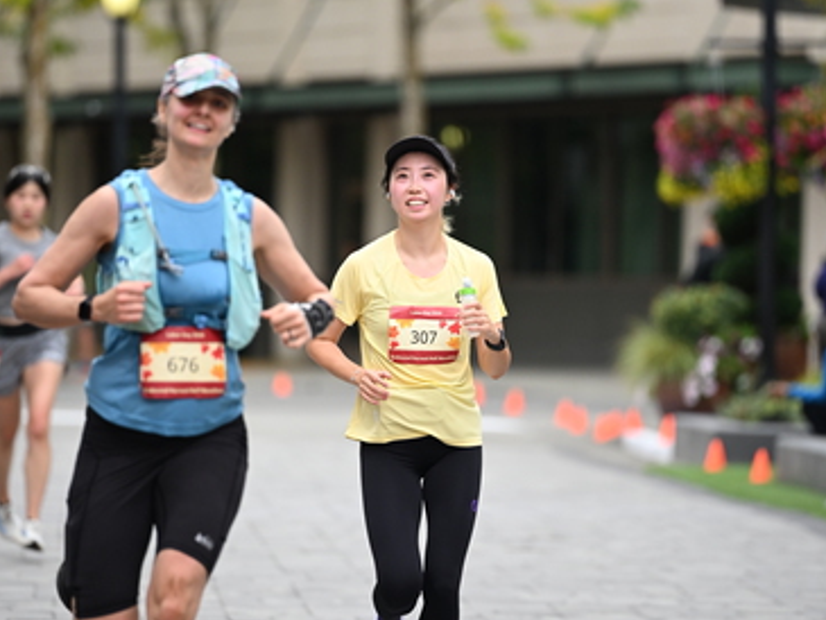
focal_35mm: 290
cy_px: 278
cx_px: 413
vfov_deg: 5.1
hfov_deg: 6.8
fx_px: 6922
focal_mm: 200
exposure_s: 1/2000
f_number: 2.8
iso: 640
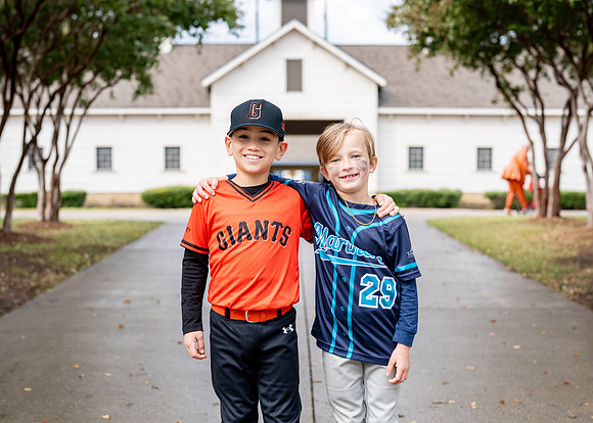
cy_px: 236
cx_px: 292
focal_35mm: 60
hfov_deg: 32.8
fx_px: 1009
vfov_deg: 23.7
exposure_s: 1/1250
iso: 250
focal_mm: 50
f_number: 2.8
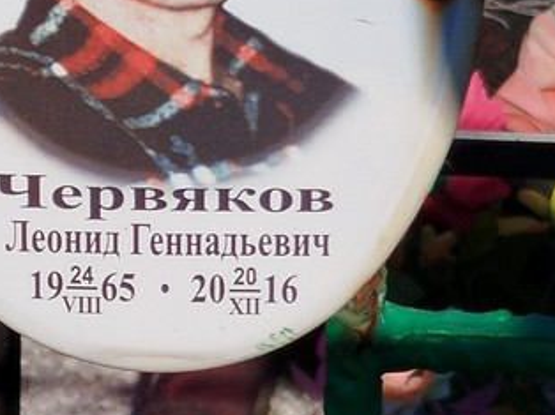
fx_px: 1266
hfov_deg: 24.7
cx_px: 216
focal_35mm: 79
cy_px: 178
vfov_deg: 18.6
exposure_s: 1/1500
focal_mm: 5.31
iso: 50
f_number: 1.7
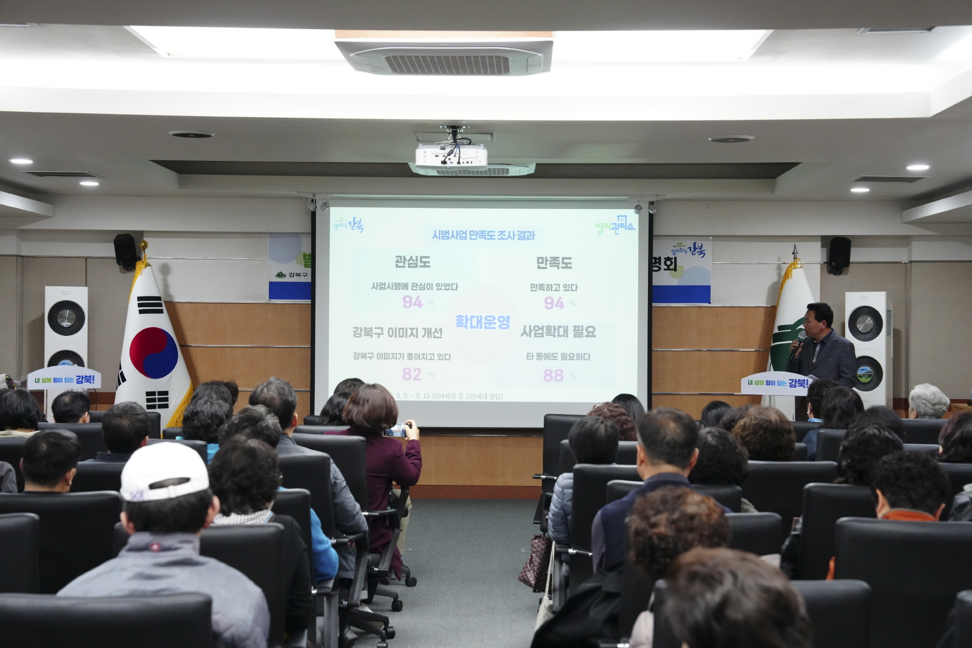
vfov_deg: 21.6
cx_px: 486
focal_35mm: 63
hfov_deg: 31.9
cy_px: 324
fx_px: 1701
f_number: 5.6
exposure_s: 1/160
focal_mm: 63
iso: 5000
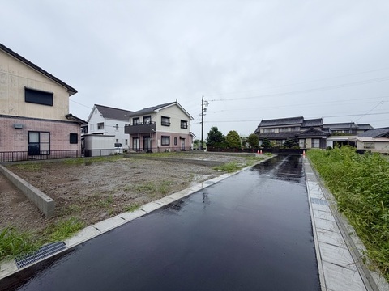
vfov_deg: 85.7
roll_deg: +0.8
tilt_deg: +1.5
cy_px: 146
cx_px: 194
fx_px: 157
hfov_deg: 102.1
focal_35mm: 14
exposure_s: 1/502
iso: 50
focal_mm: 2.22
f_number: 2.2
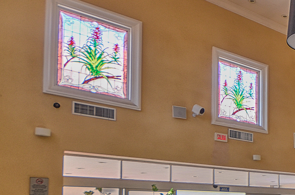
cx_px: 351
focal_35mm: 44
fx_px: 360
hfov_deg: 35.5
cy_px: 193
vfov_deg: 28.6
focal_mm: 10
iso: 250
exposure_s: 1/50
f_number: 4.5
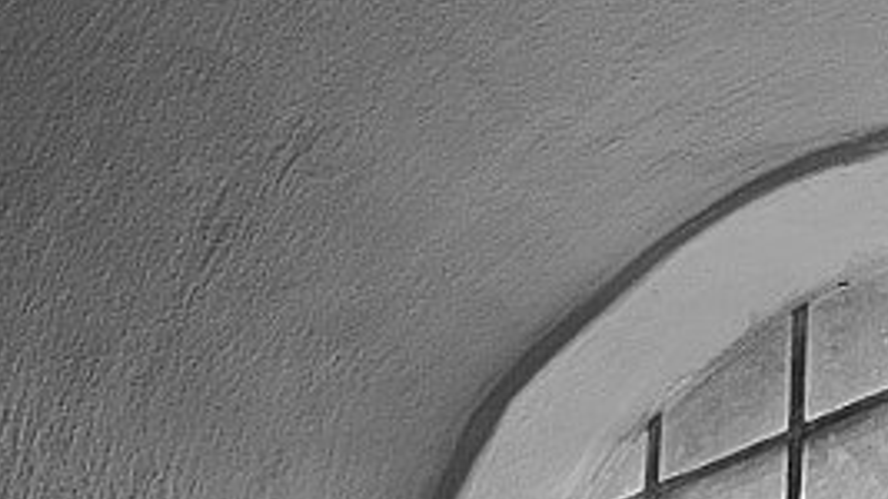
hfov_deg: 6.0
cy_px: 1806
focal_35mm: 358
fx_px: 8427
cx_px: -150
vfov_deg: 3.3
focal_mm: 21.01
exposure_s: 1/320
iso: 125
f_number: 4
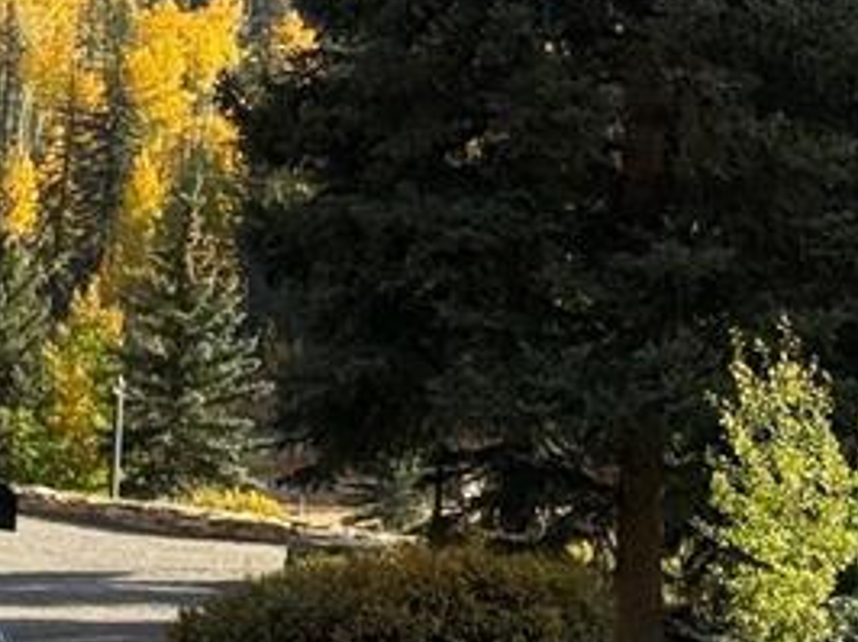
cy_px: -255
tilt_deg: +4.3
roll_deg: -2.8
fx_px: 4581
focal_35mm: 185
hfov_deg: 10.7
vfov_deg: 7.9
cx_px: 303
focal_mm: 6.76
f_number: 1.78
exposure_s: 1/3257
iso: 64
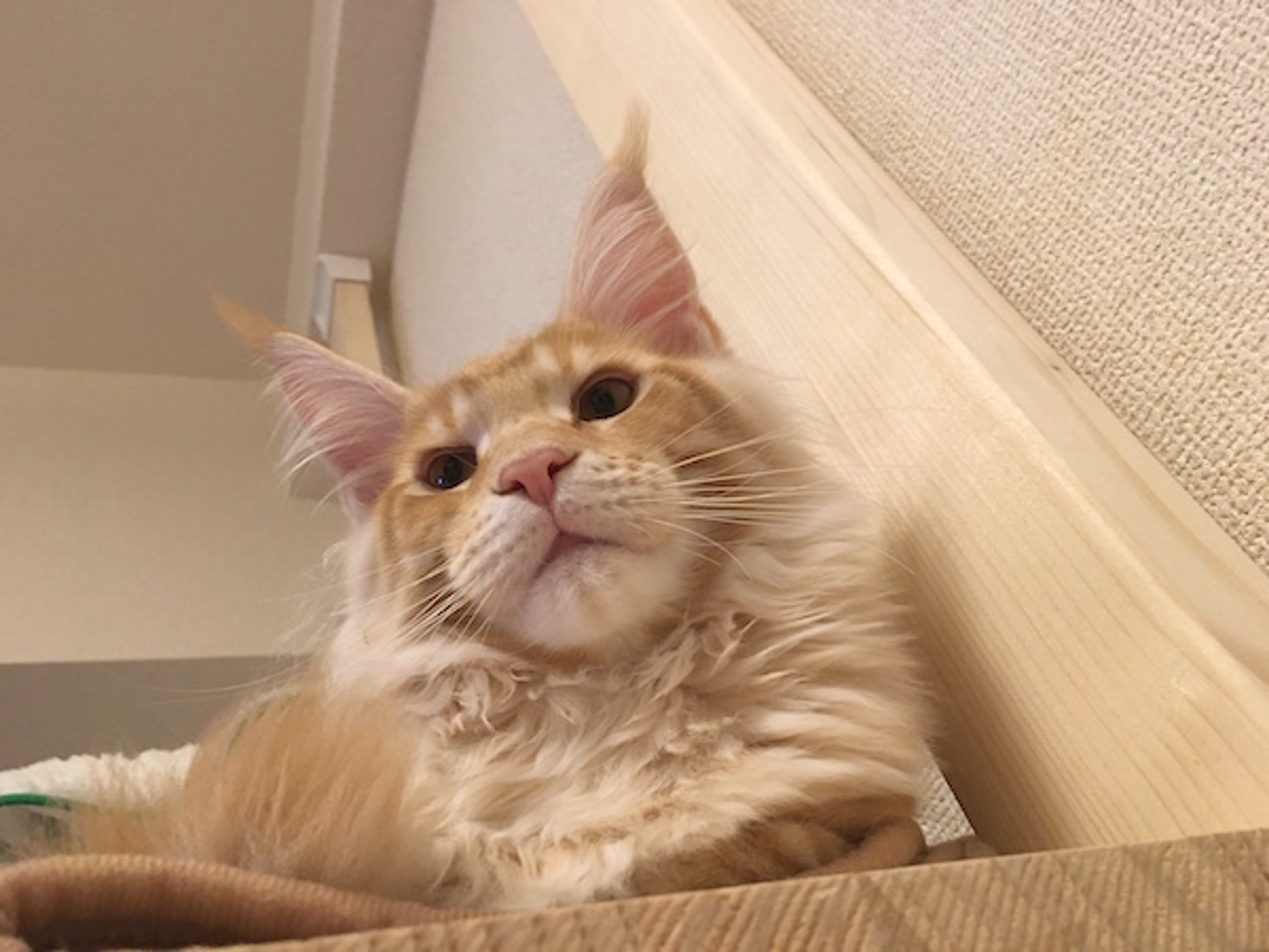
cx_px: 634
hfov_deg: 61.7
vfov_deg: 48.2
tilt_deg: +45.8
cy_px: 476
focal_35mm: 29
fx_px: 1063
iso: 160
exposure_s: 1/30
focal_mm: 4.15
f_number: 2.2
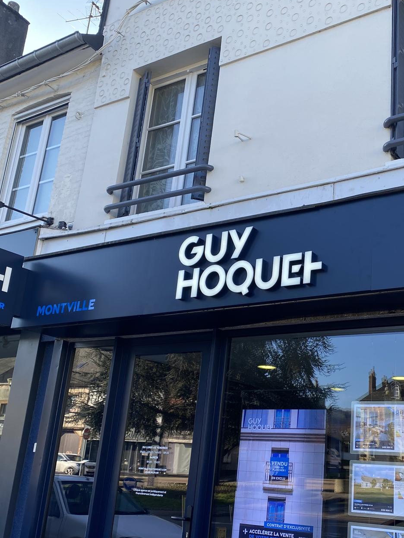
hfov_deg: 35.2
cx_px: 304
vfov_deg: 46.8
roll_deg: -3.5
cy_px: 284
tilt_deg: +18.3
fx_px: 622
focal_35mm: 40
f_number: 1.8
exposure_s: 1/431
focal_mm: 4.25
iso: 32
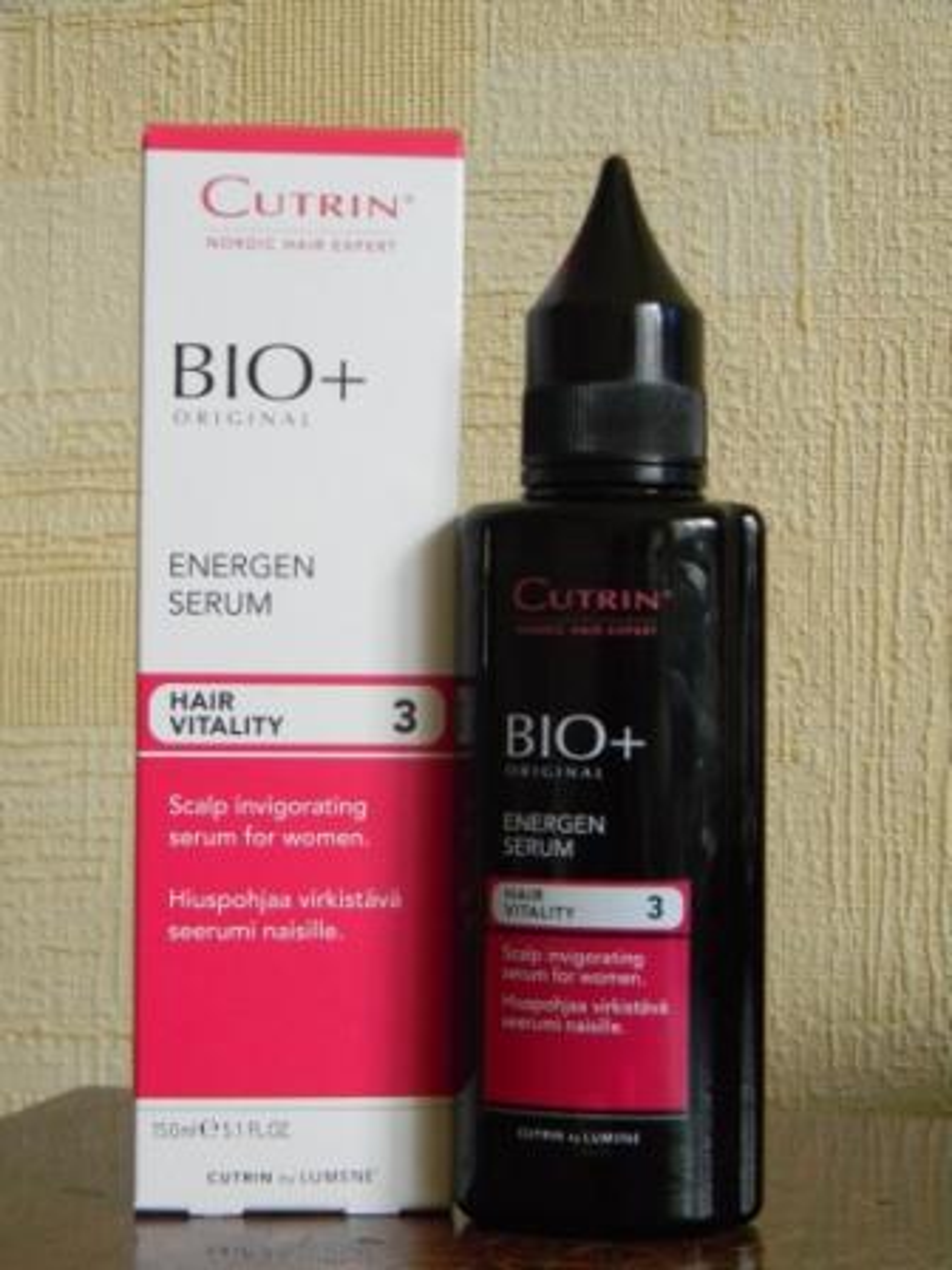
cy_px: 635
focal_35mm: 67
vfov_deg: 29.0
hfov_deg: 21.9
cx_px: 476
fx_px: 2457
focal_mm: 12.2
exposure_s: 1/24
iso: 400
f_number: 4.3
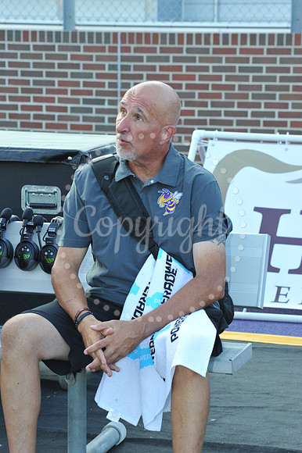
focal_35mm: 125
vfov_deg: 16.4
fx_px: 1575
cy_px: 226
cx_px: 151
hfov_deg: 11.0
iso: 1000
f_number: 10
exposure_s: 1/125
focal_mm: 125
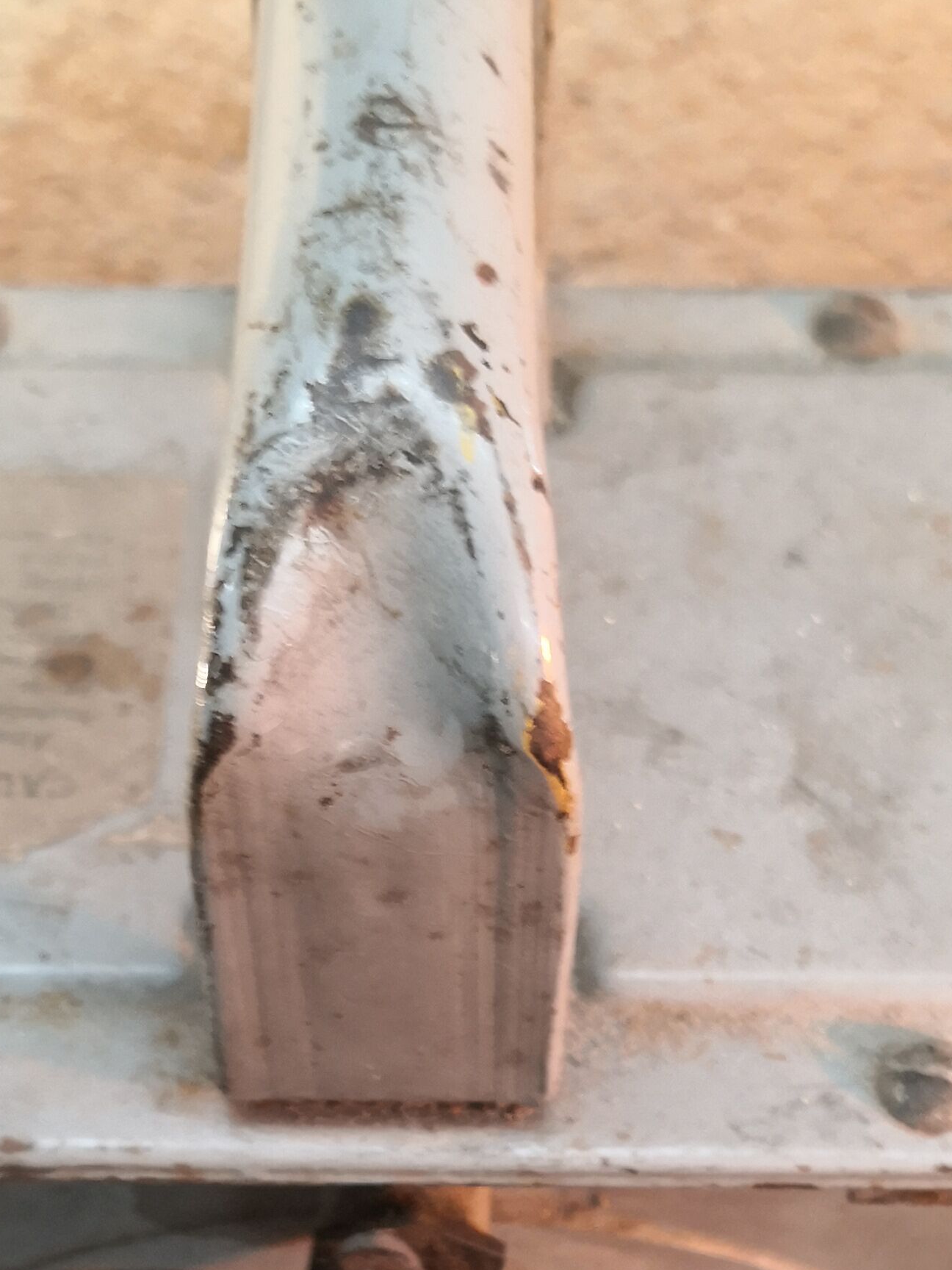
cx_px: 382
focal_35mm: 62
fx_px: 2273
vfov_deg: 29.8
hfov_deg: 23.6
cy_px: 1161
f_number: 1.6
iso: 125
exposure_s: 1/33.3
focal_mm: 3.95
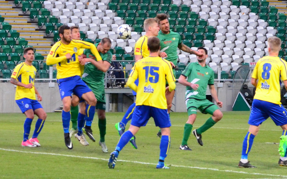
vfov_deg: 12.1
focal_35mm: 108
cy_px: 95
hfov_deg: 19.3
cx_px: 144
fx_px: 845
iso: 3200
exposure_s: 1/640
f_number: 5.6
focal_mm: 70
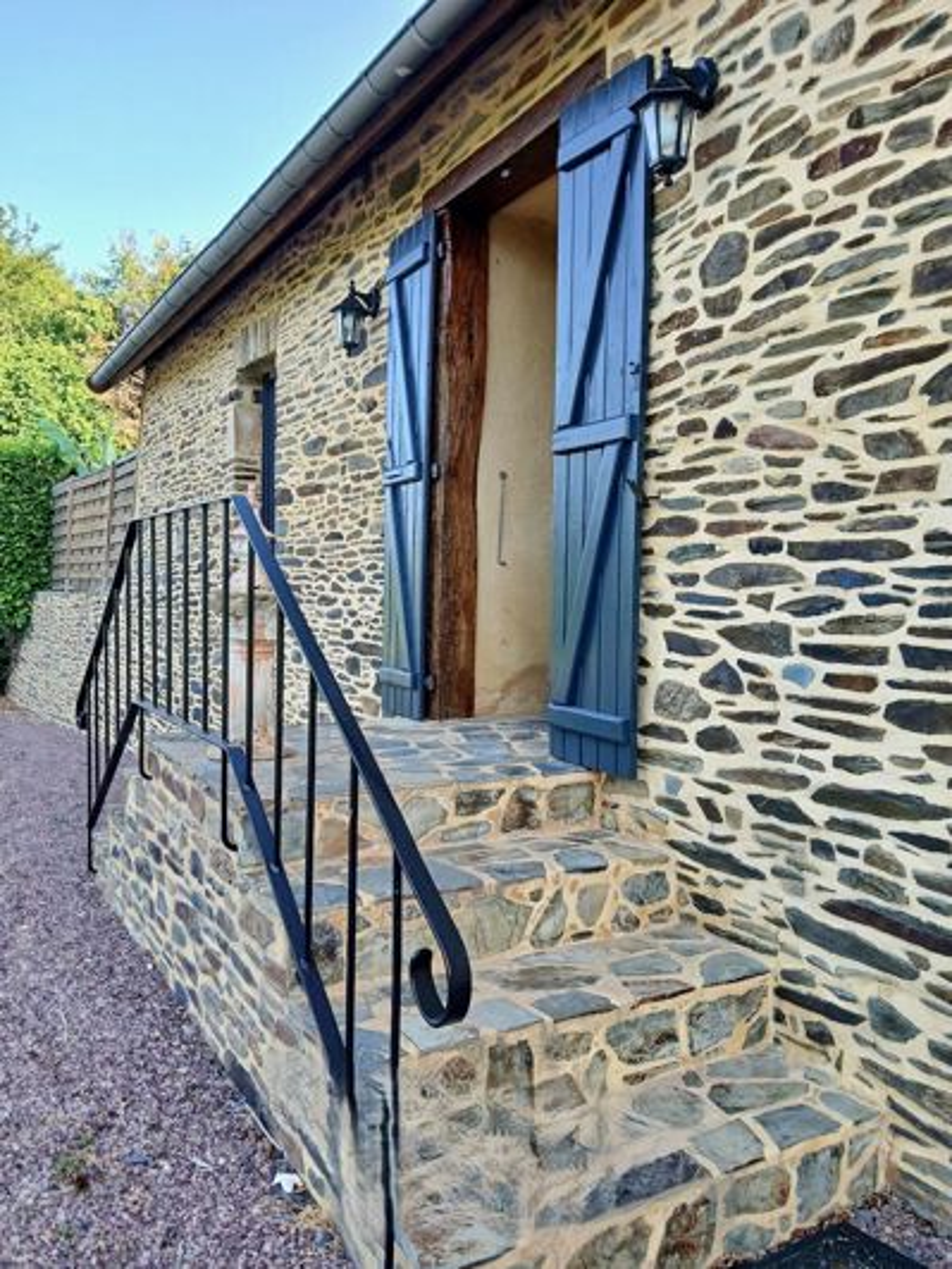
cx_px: 476
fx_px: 953
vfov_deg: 67.3
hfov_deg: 53.1
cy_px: 634
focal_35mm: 26
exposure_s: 1/100
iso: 25
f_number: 1.8
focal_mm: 3.98
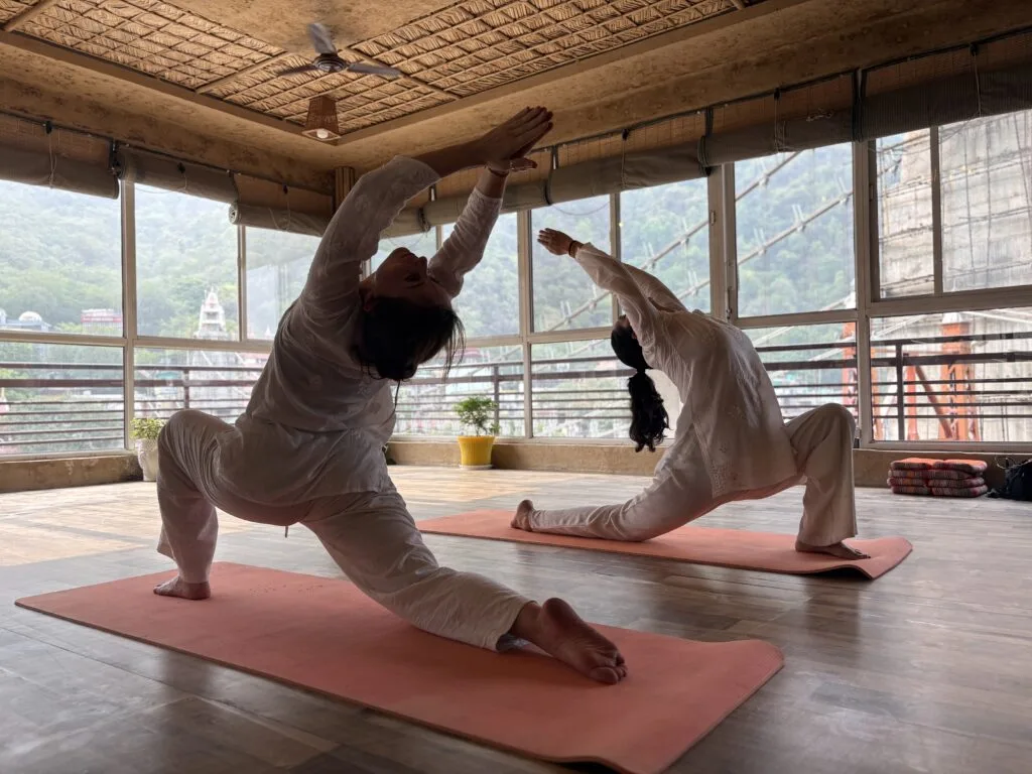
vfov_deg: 53.1
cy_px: 387
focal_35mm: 26
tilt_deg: +1.9
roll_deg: +1.9
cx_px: 516
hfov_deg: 67.3
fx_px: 775
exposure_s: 1/271
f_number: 1.6
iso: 40
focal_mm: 5.96
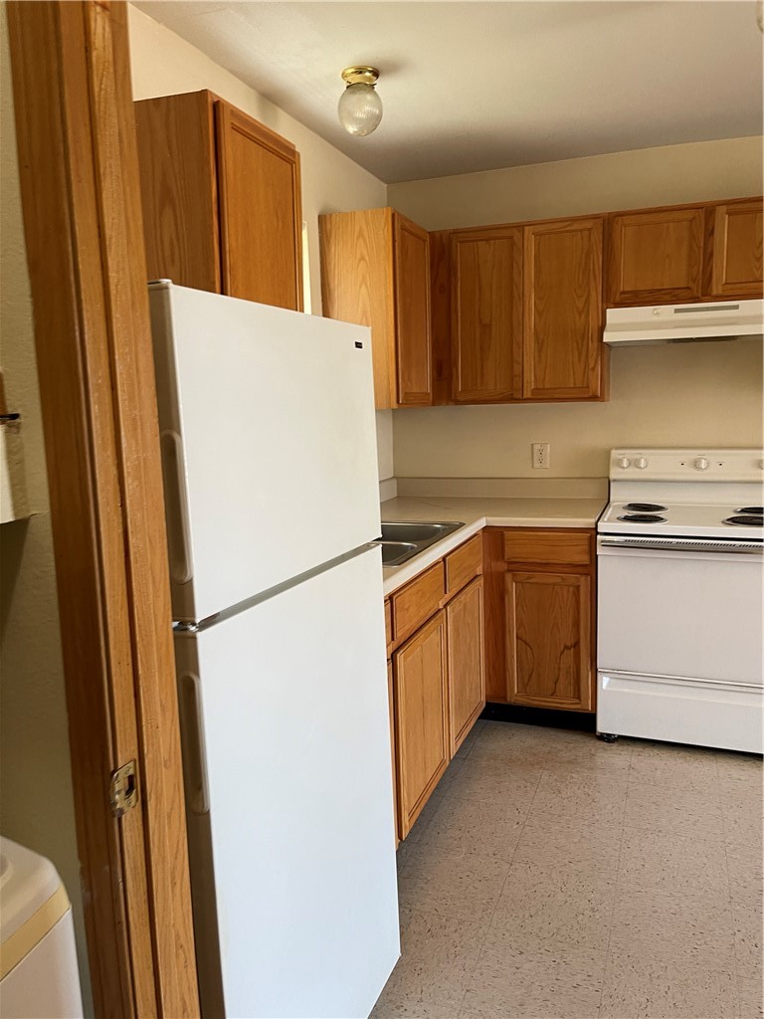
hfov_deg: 53.1
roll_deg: +1.9
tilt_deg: -7.7
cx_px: 382
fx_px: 765
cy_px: 510
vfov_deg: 67.3
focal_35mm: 26
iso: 80
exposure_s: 1/60
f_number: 1.6
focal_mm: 5.1
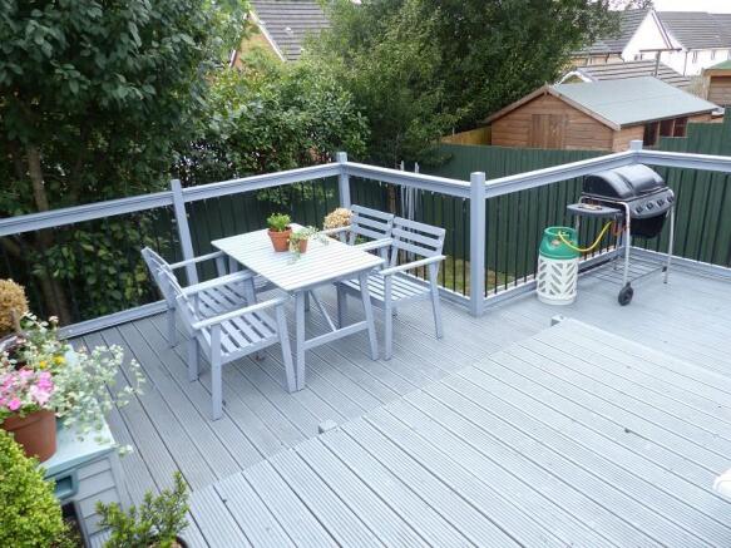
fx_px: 528
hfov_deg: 69.4
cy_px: 274
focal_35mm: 25
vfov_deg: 54.9
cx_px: 366
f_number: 2.8
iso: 100
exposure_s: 1/60
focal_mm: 4.5
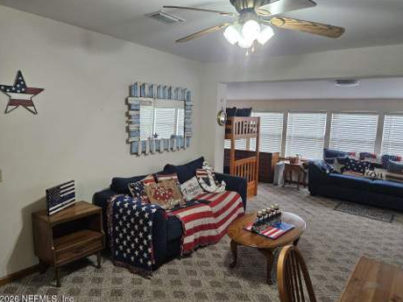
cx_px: 201
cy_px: 156
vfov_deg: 56.8
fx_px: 279
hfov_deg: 71.6
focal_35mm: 24
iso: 400
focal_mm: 5.4
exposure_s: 1/120
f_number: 1.8
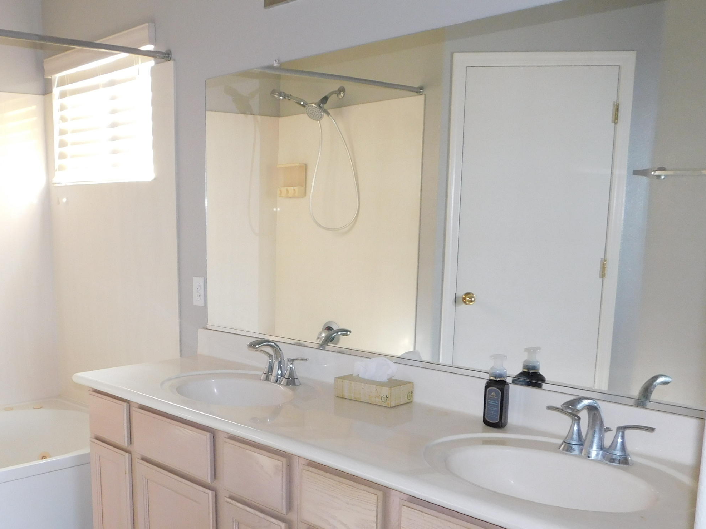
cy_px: 362
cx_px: 215
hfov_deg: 47.9
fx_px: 775
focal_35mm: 38
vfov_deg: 37.2
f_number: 3.1
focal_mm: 4.5
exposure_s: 1/30
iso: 200
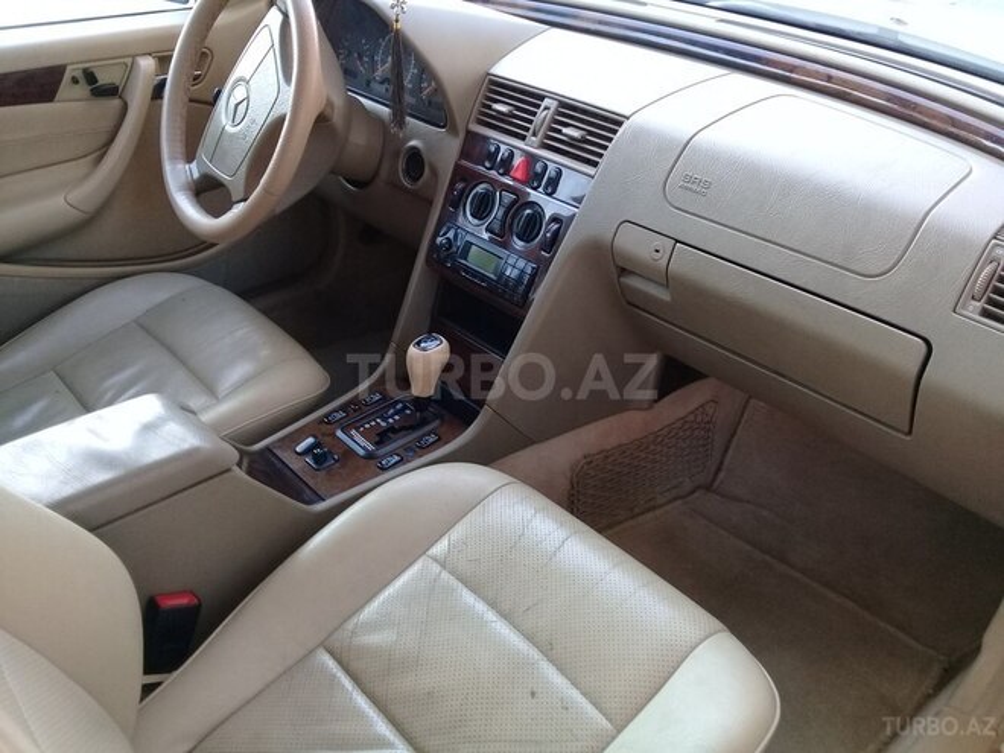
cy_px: 376
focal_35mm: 31
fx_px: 899
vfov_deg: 45.4
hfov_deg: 58.4
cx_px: 502
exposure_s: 1/50
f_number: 2.2
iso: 80
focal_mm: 3.3
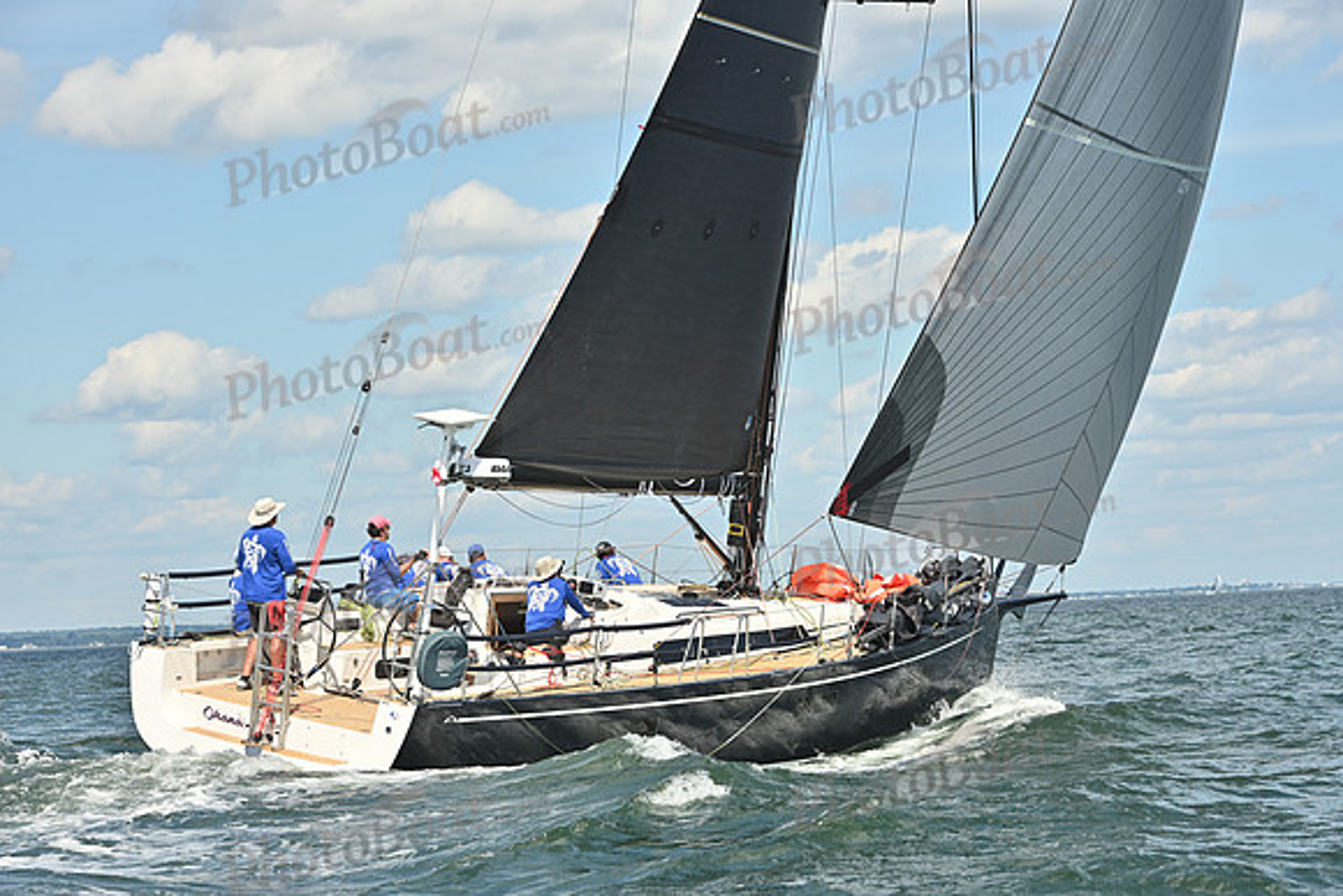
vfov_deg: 11.8
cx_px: 672
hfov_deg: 17.6
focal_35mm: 116
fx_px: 4328
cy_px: 448
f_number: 9
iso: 250
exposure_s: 1/1000
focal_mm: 116
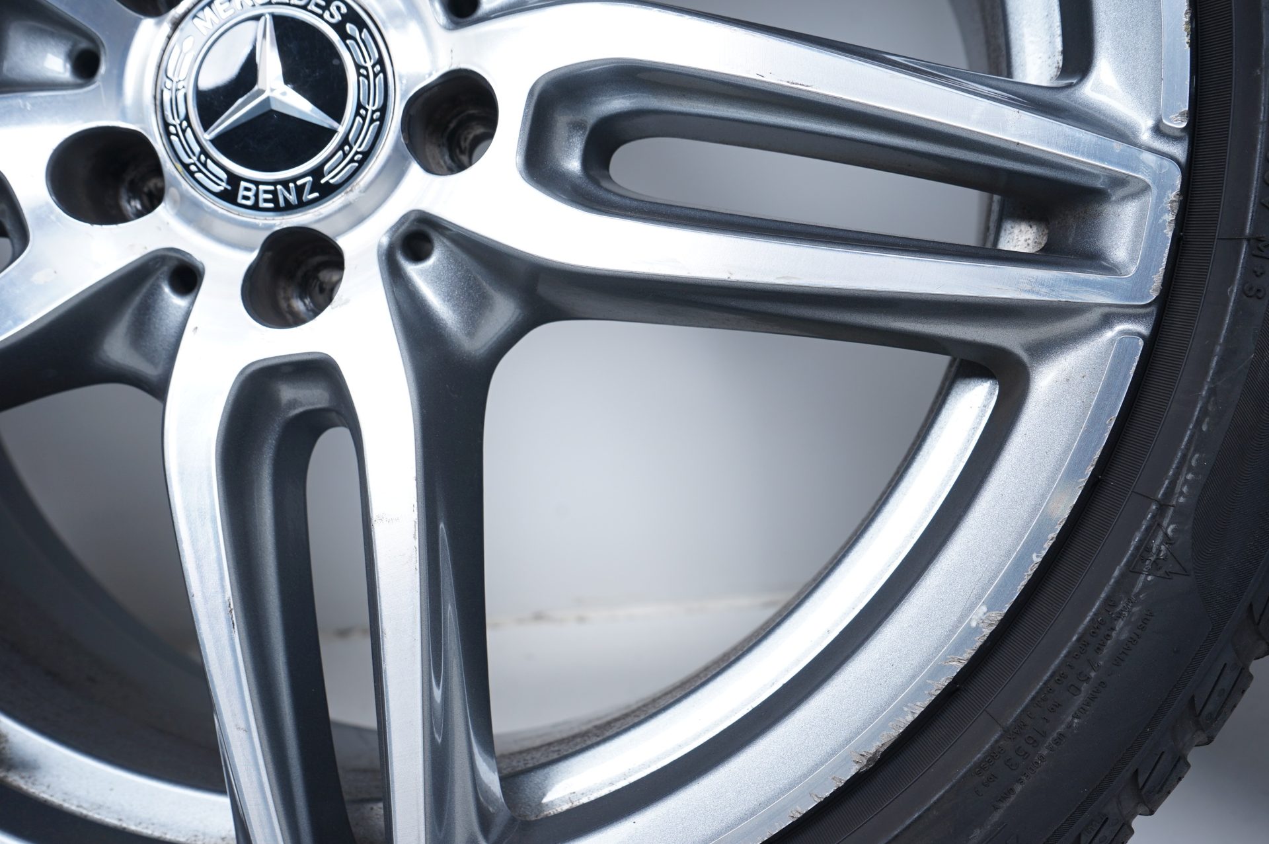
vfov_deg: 36.8
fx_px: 1268
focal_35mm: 36
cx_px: 634
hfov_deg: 53.2
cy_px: 422
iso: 250
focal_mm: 36
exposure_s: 1/100
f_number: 7.1
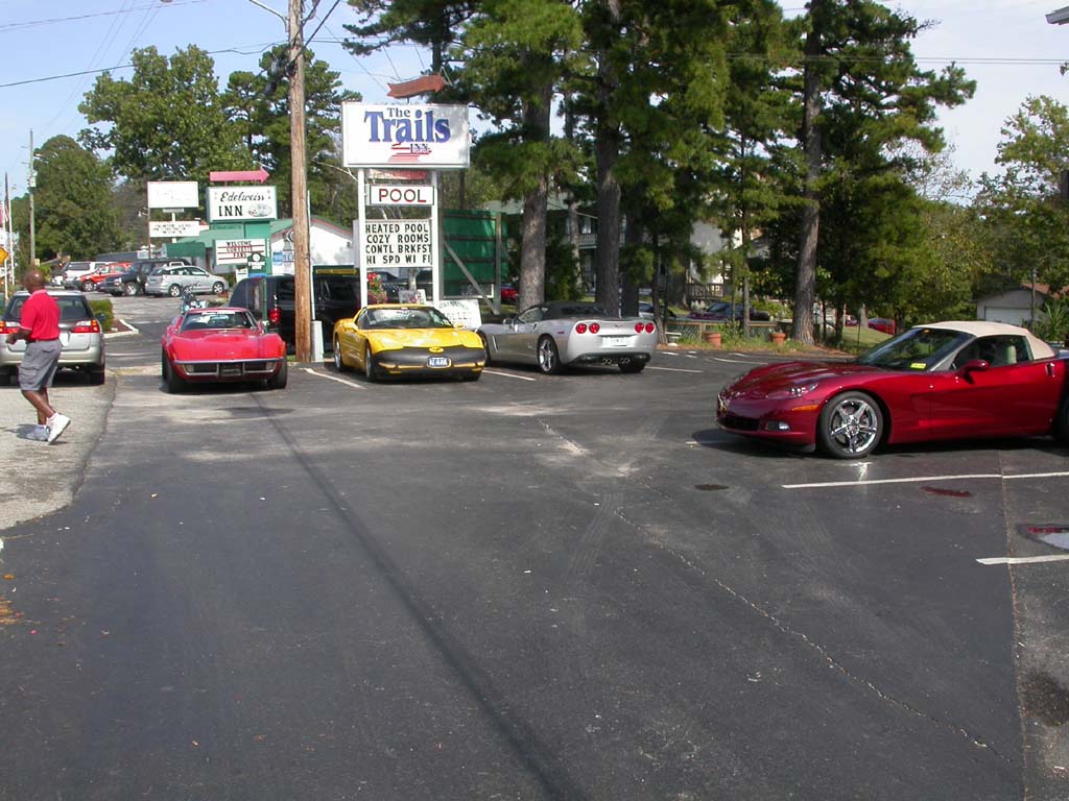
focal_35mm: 38
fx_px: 1174
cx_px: 534
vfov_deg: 37.7
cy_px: 400
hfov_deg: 49.0
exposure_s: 1/263
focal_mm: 7.85
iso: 100
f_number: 6.7
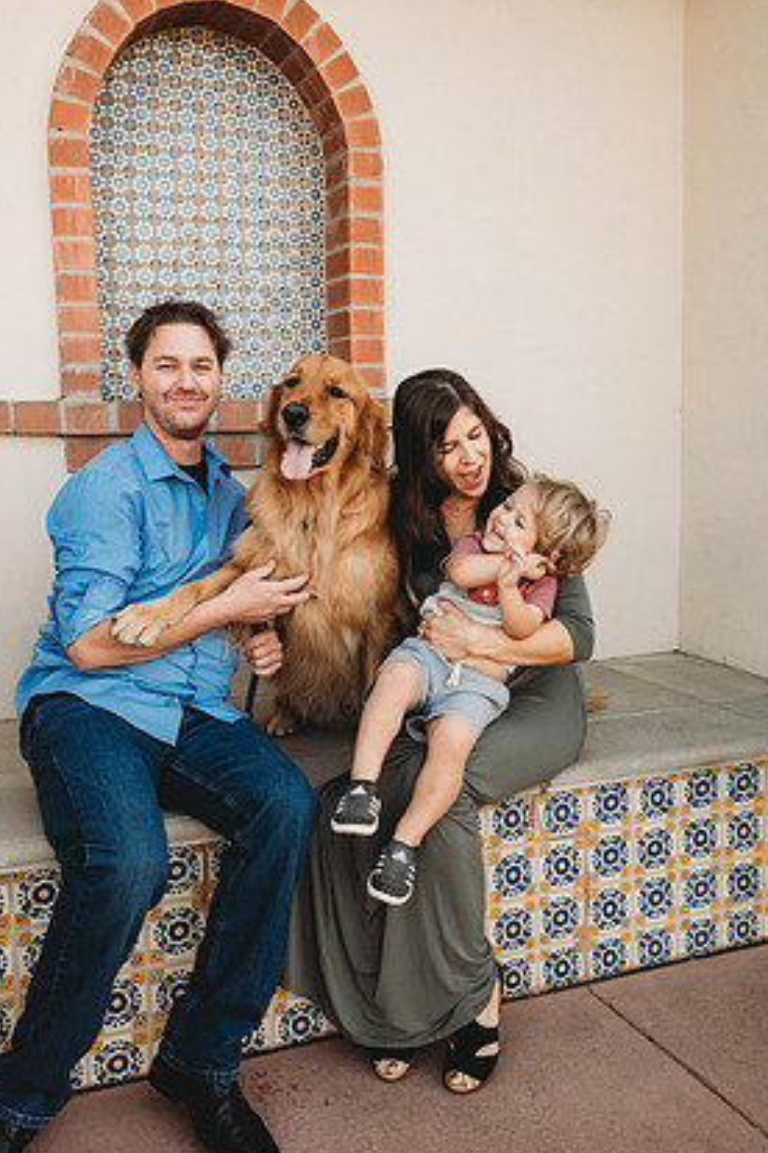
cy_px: 546
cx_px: 376
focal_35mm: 38
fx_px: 1216
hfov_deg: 35.1
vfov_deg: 50.7
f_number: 3.5
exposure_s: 1/2500
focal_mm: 35
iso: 1000
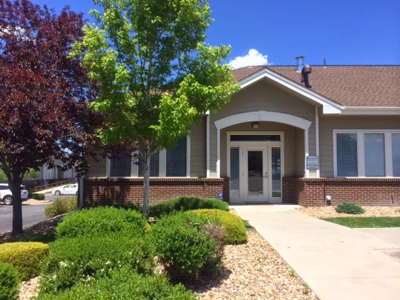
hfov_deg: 60.0
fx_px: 347
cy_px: 150
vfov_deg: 46.8
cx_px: 200
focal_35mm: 30
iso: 32
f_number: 2.2
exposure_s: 1/1709
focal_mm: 4.12
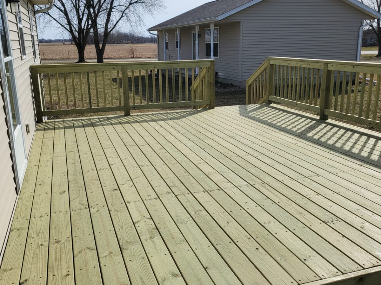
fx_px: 286
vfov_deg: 53.1
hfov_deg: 67.3
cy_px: 142
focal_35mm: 26
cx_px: 190
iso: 557
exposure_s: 1/968
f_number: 1.6
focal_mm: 5.7
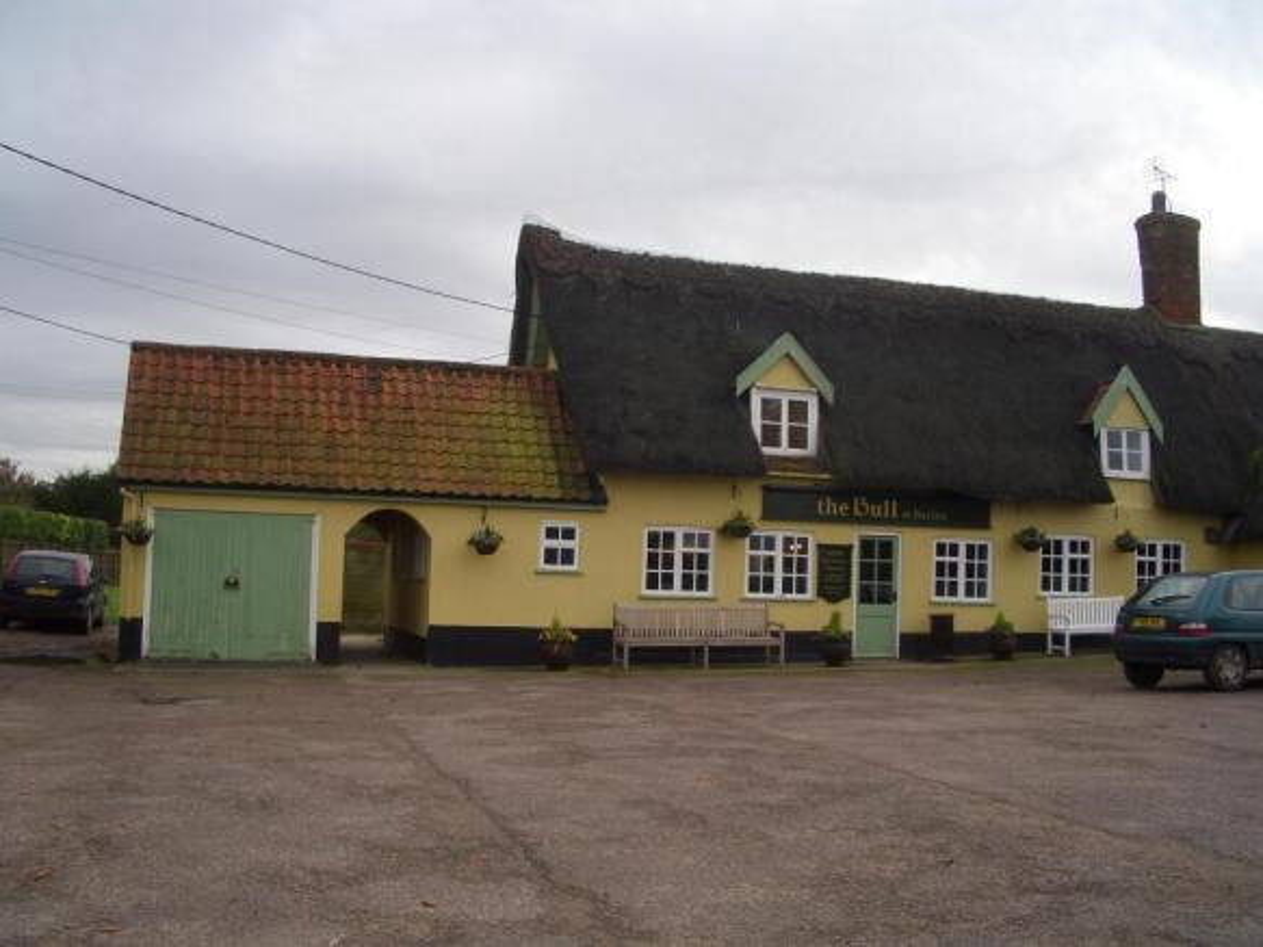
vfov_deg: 40.7
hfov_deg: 52.6
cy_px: 474
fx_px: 1277
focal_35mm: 35
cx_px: 632
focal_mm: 5.8
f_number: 4.3
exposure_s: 1/160
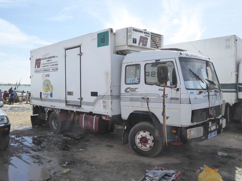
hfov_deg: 56.8
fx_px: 224
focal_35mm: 32
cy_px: 90
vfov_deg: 44.2
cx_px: 121
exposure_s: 1/800
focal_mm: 5.4
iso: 160
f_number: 3.5
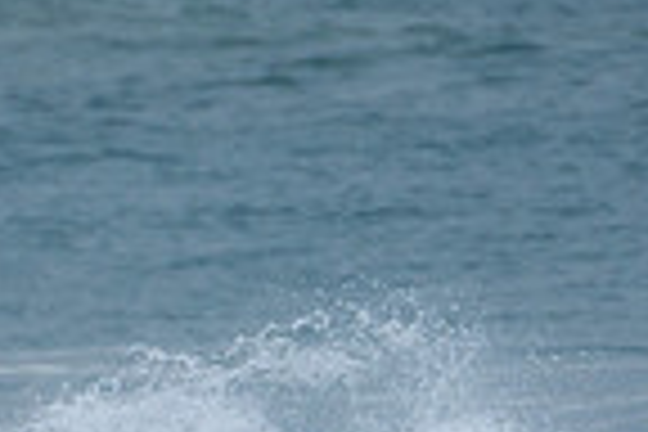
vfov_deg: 0.5
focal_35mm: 3014
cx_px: 315
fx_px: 54248
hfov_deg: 0.7
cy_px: 497
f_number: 5.6
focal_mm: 500
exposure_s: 1/1250
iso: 280
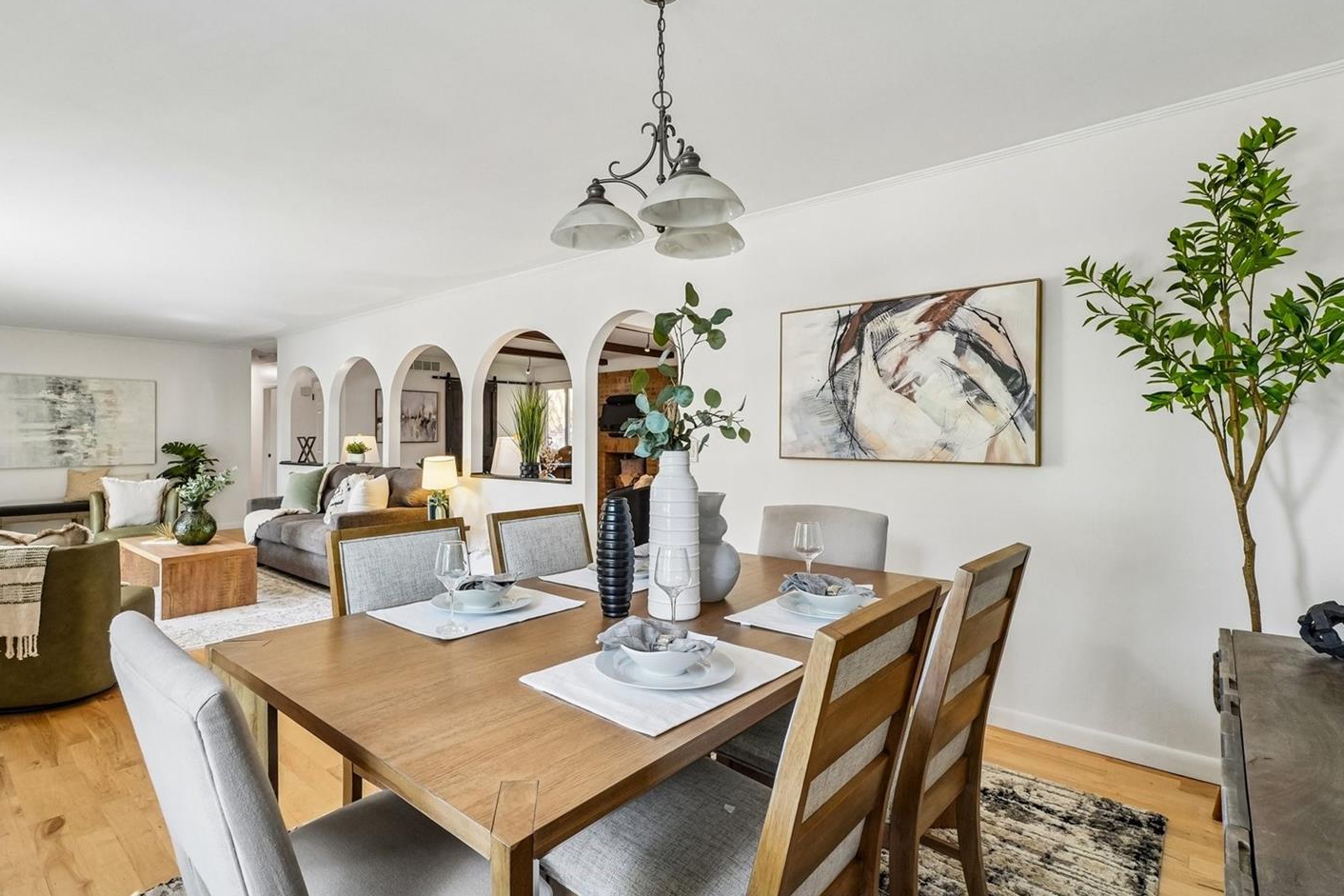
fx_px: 660
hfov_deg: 90.6
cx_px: 589
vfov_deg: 68.3
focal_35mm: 18
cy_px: 428
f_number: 8
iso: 800
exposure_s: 1/10
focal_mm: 10.4
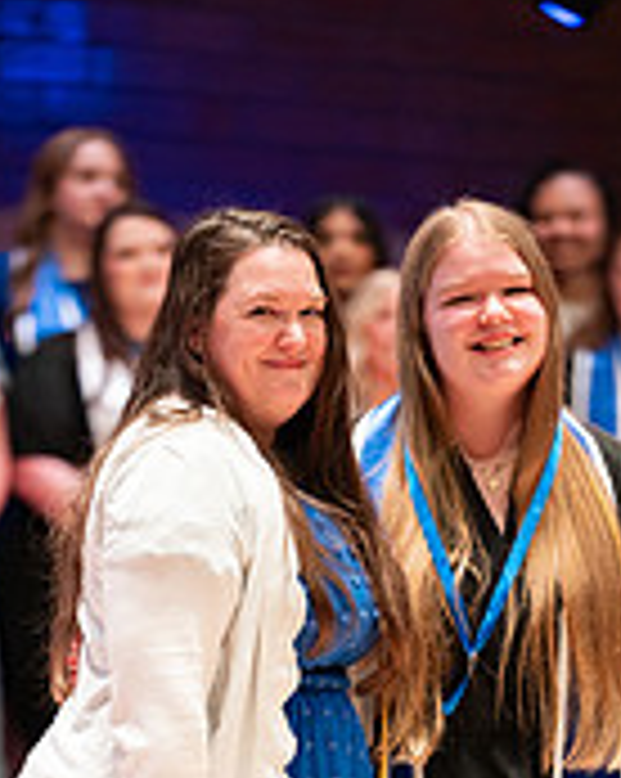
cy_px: 976
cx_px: 356
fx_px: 9275
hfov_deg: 3.8
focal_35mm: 403
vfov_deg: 4.8
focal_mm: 165
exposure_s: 1/200
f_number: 2.8
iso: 1000
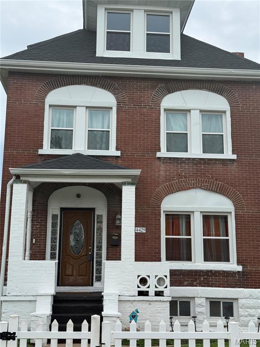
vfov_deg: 39.7
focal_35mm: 48
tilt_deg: +13.0
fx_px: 481
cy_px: 174
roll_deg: -0.7
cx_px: 130
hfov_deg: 30.3
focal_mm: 6.76
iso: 80
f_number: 1.78
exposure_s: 1/2577
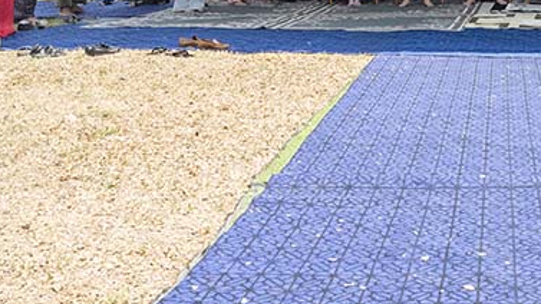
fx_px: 918
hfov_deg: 30.8
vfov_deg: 17.2
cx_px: 519
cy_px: -133
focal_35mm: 64
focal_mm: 24
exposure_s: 1/2000
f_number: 8
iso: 1400
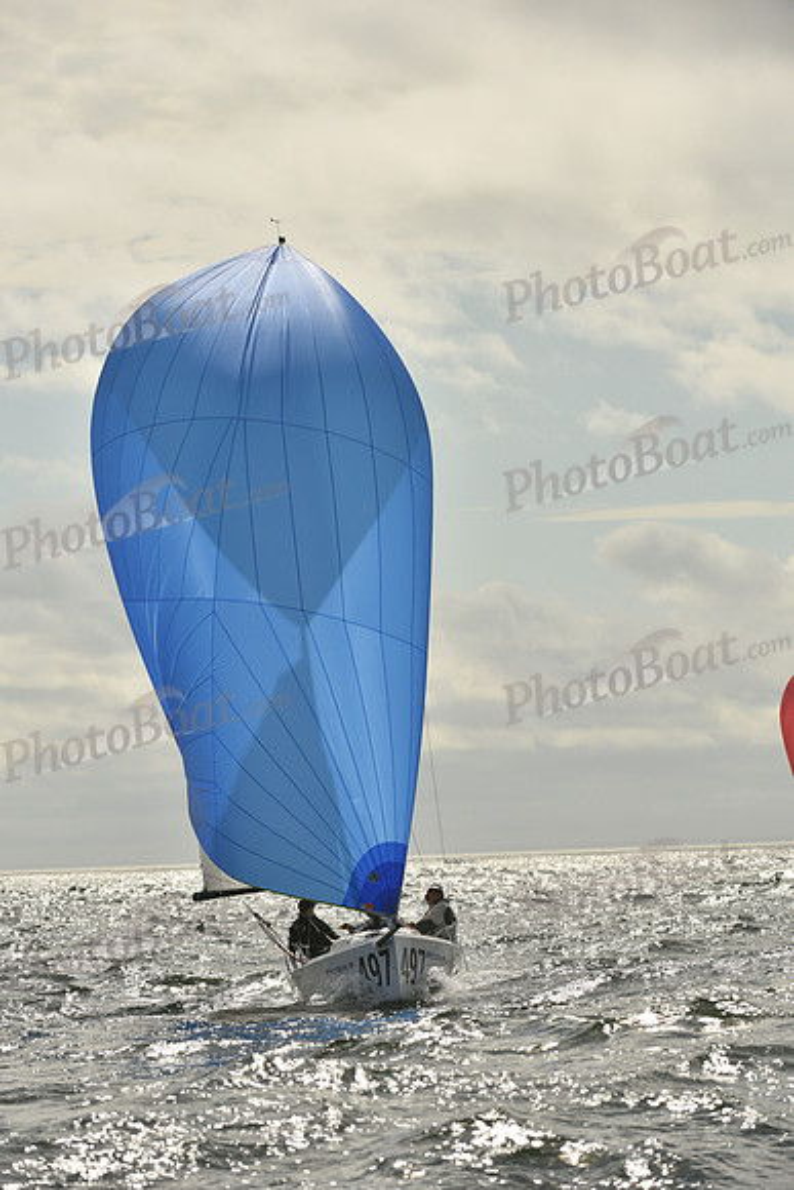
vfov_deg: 10.3
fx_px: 6612
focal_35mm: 200
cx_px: 397
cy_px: 595
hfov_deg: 6.9
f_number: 8
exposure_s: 1/2500
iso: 320
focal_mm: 200
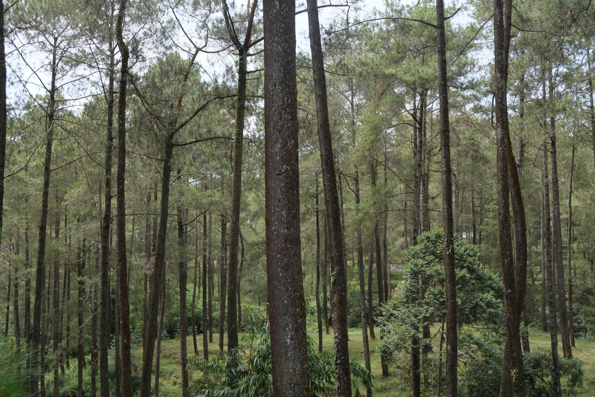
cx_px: 298
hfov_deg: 47.4
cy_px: 198
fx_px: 678
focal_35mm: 41
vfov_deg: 32.6
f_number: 4.5
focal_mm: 27.1
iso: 250
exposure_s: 1/180
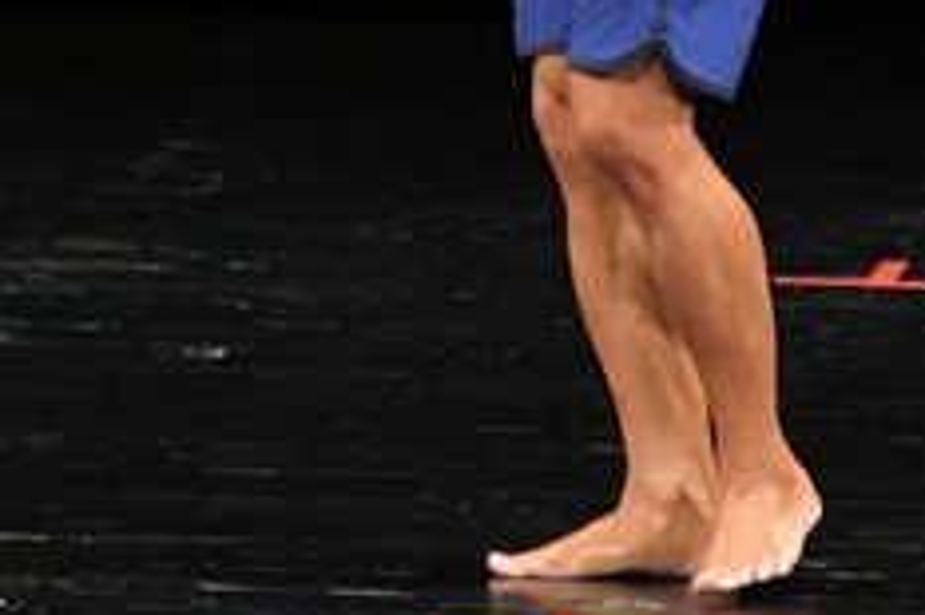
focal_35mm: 997
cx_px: 776
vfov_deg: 1.4
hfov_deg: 2.1
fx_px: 25598
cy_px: -286
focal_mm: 200
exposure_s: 1/400
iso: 3200
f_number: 5.6
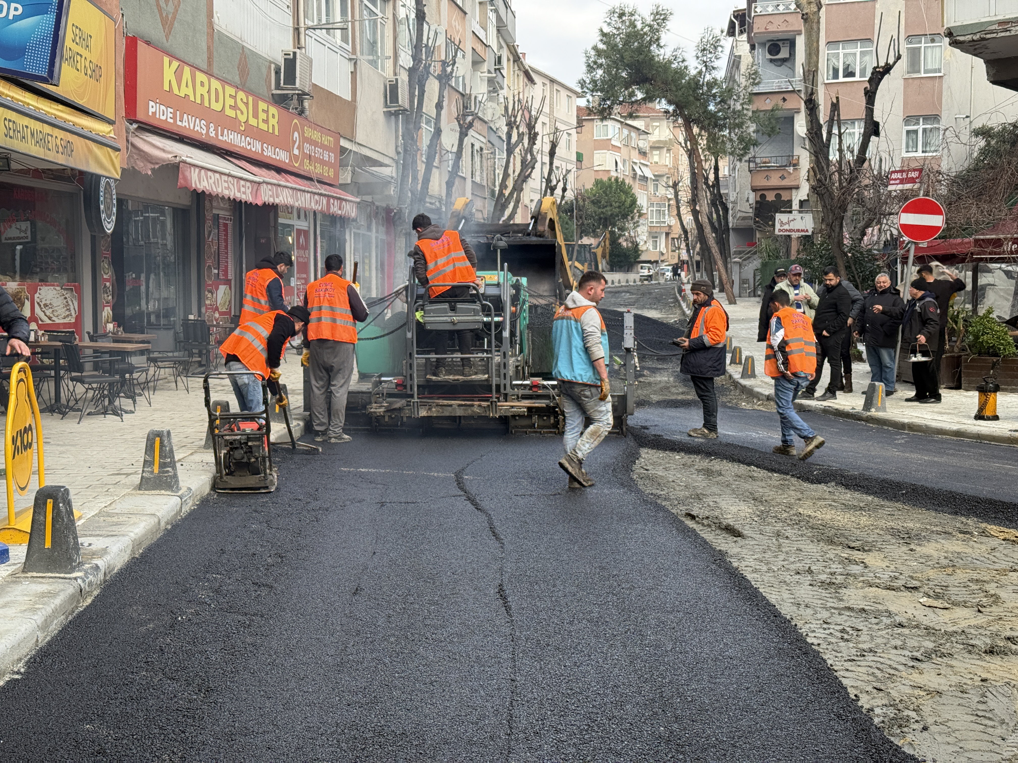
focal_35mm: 48
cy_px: 382
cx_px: 509
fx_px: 1412
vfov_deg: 30.3
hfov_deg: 39.7
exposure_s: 1/681
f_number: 1.78
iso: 64
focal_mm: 6.76
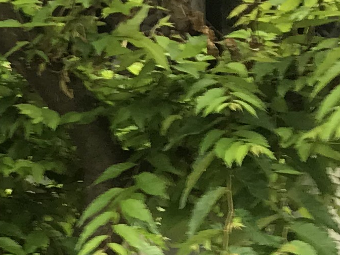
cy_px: 251
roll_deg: +0.9
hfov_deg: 10.0
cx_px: -525
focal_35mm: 168
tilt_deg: +2.9
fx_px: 1650
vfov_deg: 8.8
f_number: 1.8
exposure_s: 1/60
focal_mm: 3.99
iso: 25
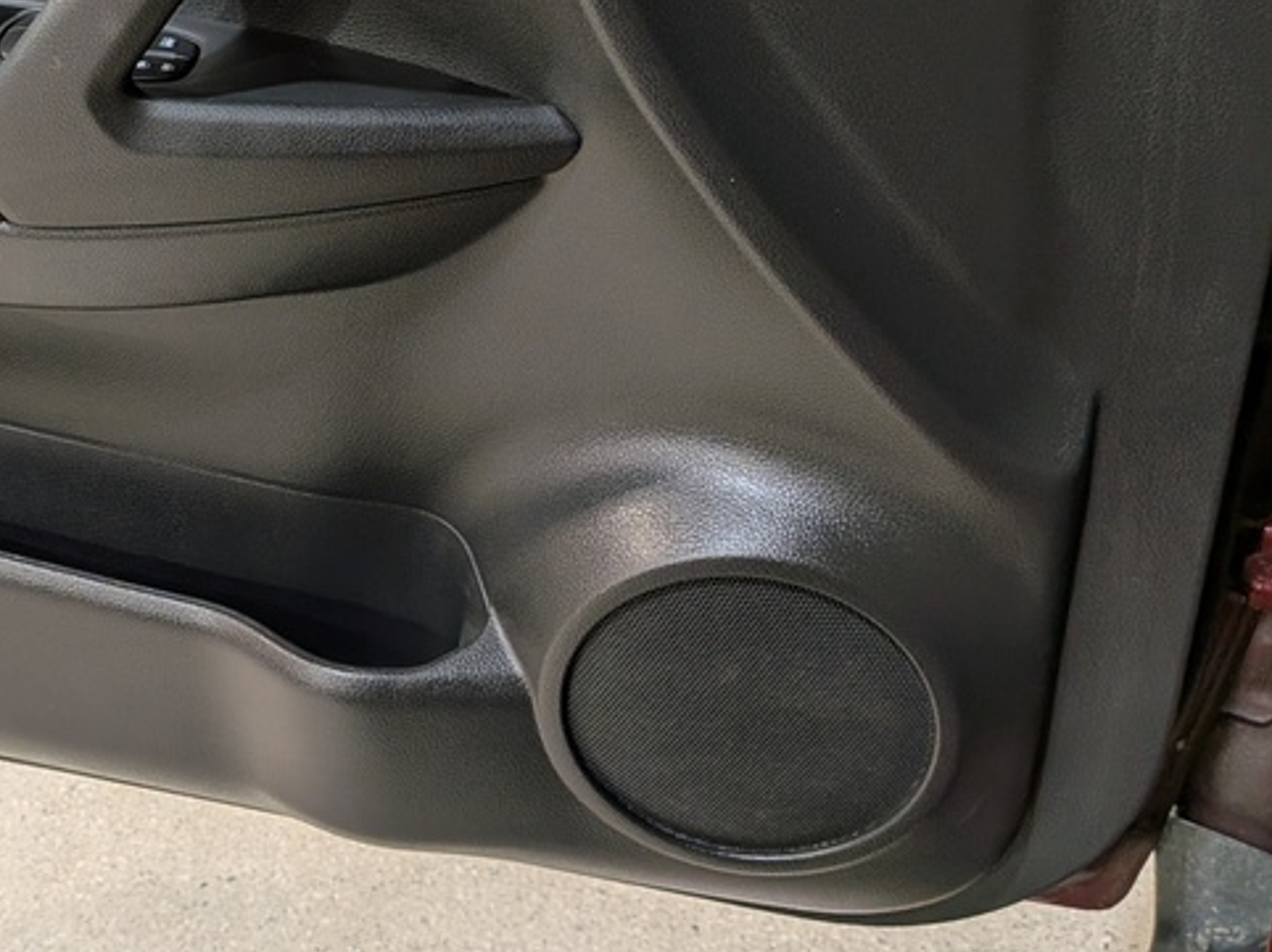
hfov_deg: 35.5
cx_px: 150
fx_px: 1873
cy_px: 140
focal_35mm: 51
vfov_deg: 27.7
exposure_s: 1/120
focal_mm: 4.53
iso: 125
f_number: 1.7
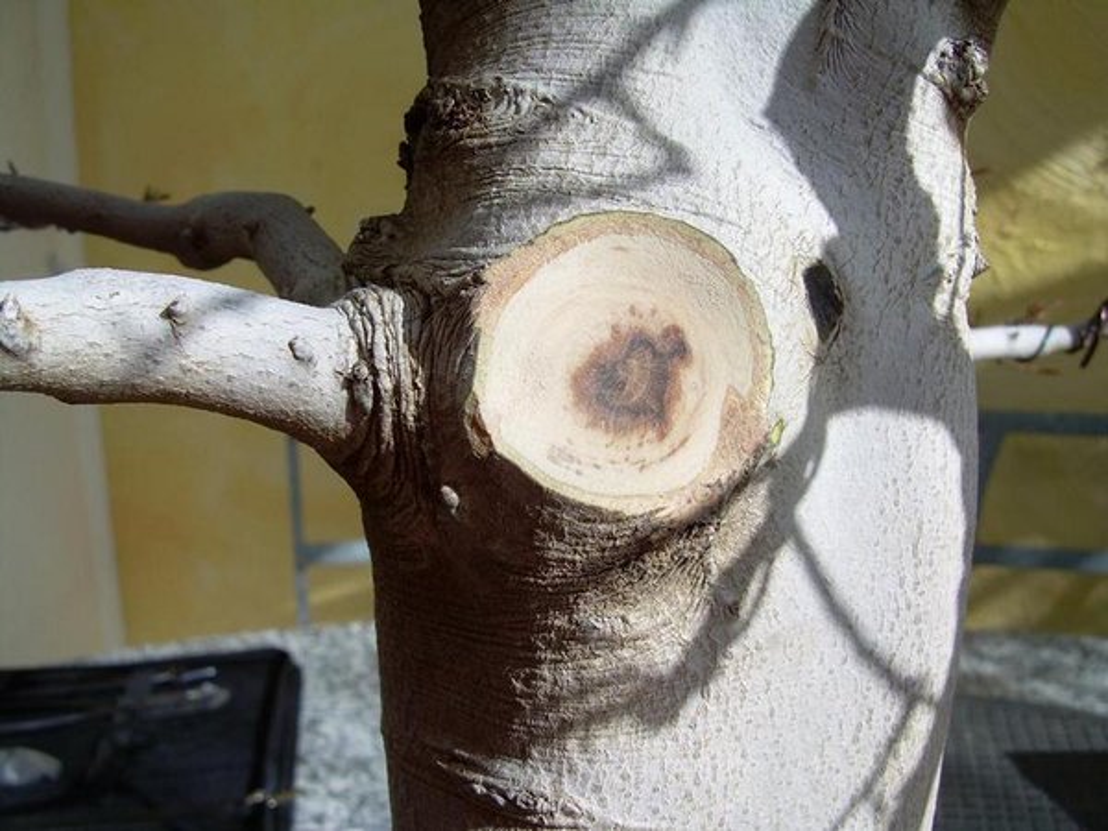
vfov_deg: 37.7
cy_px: 416
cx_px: 554
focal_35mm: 38
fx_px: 1216
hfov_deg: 49.0
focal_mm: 6.3
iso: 50
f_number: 4.6
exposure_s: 1/354
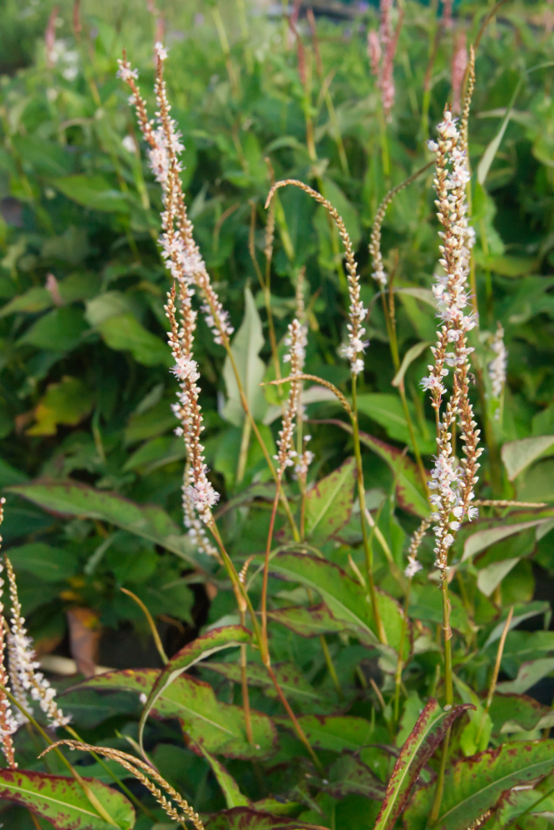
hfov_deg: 25.8
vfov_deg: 37.9
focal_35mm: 52
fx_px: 1212
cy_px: 415
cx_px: 277
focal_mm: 35
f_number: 11
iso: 3200
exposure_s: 1/500
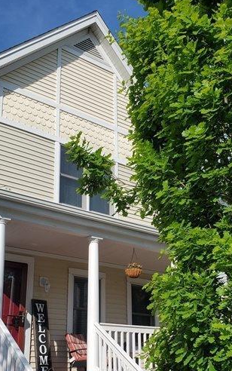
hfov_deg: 29.9
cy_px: 262
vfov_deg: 45.1
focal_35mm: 43
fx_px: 434
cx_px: 117
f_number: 2.4
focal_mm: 4.3
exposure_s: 1/2419
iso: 50
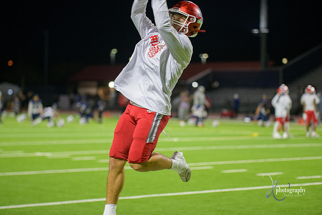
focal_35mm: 120
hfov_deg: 17.1
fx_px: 1074
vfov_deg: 11.4
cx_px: 161
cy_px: 108
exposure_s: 1/250
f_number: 2.8
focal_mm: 120
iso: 1250
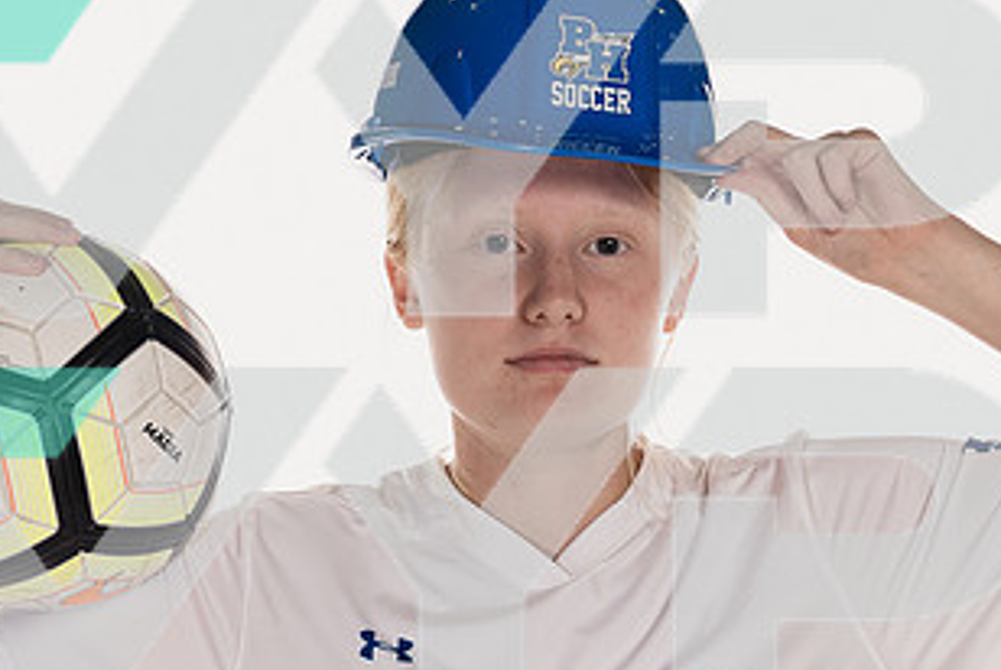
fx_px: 3841
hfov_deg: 14.8
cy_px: 545
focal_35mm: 138
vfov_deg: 9.9
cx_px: 609
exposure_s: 1/250
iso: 400
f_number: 5.6
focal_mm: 70
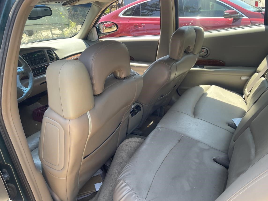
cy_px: 109
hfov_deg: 63.4
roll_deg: +6.2
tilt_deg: -23.9
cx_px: 142
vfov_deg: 49.7
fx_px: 217
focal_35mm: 28
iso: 32
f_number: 1.6
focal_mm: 5.1
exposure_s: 1/197
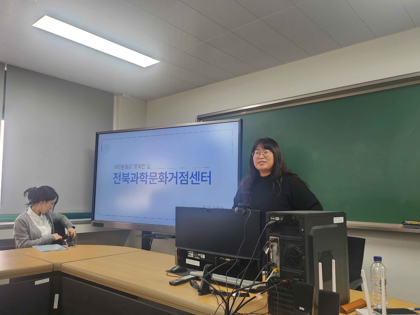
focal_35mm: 28
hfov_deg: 63.3
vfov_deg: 49.7
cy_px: 163
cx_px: 186
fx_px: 340
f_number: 1.8
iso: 160
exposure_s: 1/120
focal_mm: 5
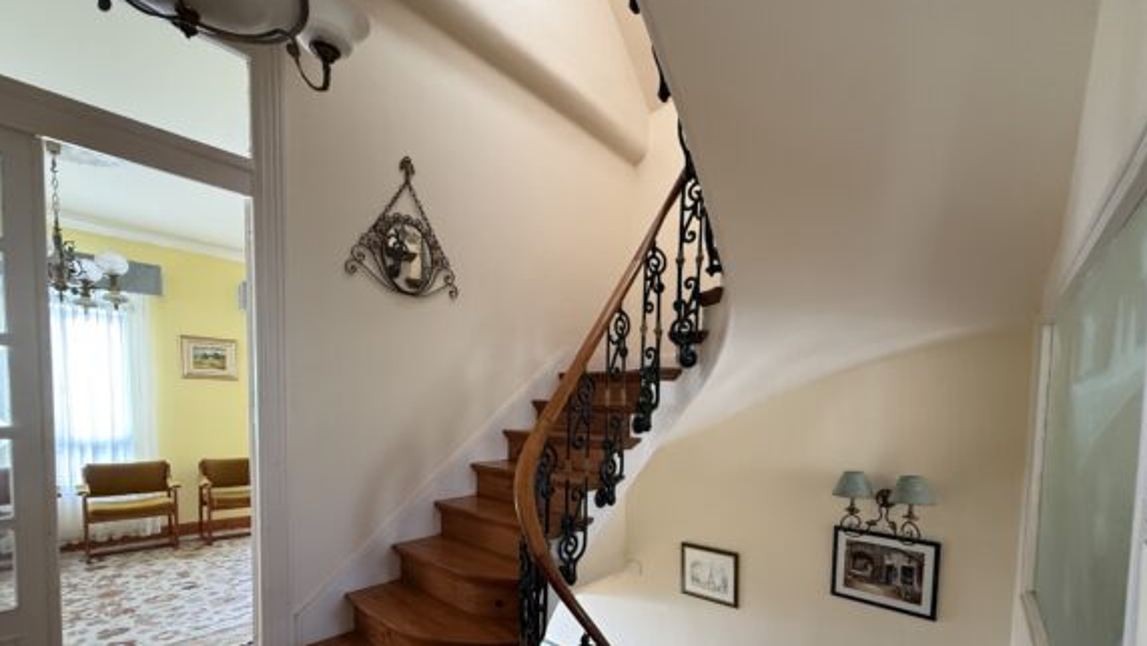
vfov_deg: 65.0
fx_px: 487
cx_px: 600
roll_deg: -1.2
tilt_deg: -3.7
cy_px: 441
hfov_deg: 99.3
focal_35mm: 16
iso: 640
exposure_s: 1/60
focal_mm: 2.22
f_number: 2.2
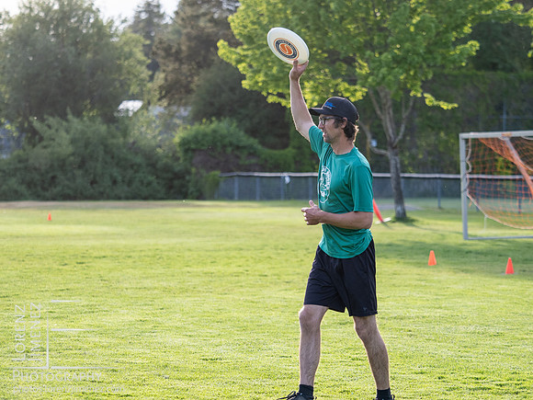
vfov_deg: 9.4
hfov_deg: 12.5
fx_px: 2433
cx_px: 266
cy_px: 200
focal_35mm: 158
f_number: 2.8
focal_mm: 79
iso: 320
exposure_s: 1/1000
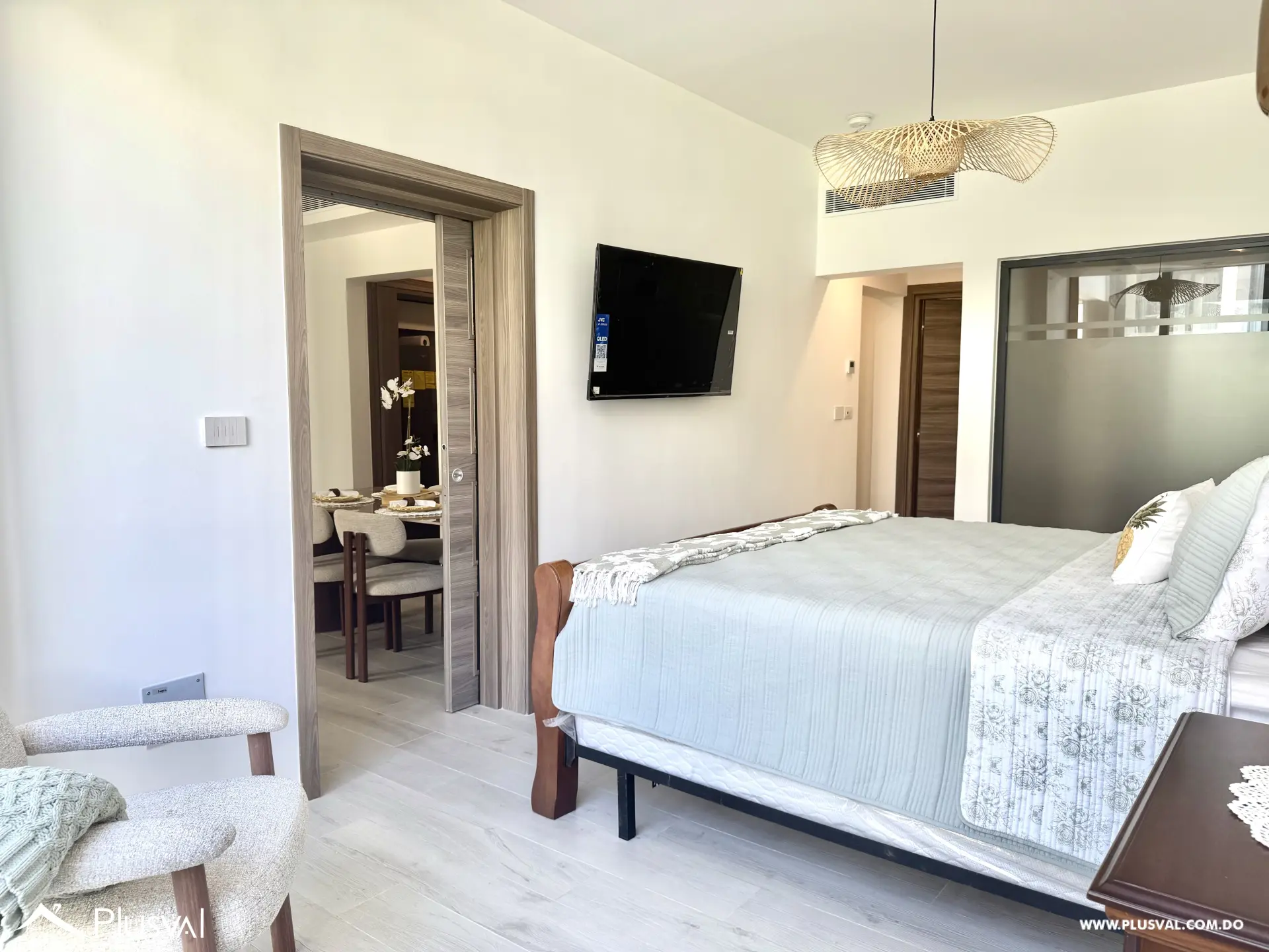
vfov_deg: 56.8
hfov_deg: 71.6
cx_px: 634
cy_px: 476
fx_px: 880
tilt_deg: -5.5
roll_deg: +0.1
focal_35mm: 24
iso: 64
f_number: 1.78
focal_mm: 6.76
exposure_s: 1/173
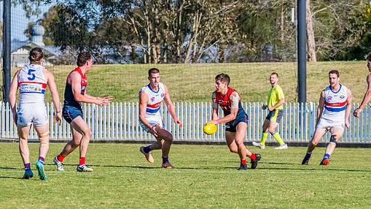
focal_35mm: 449
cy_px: 117
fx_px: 4416
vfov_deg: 2.7
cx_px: 234
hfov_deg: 4.8
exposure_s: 1/1600
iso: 800
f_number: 10
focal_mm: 310
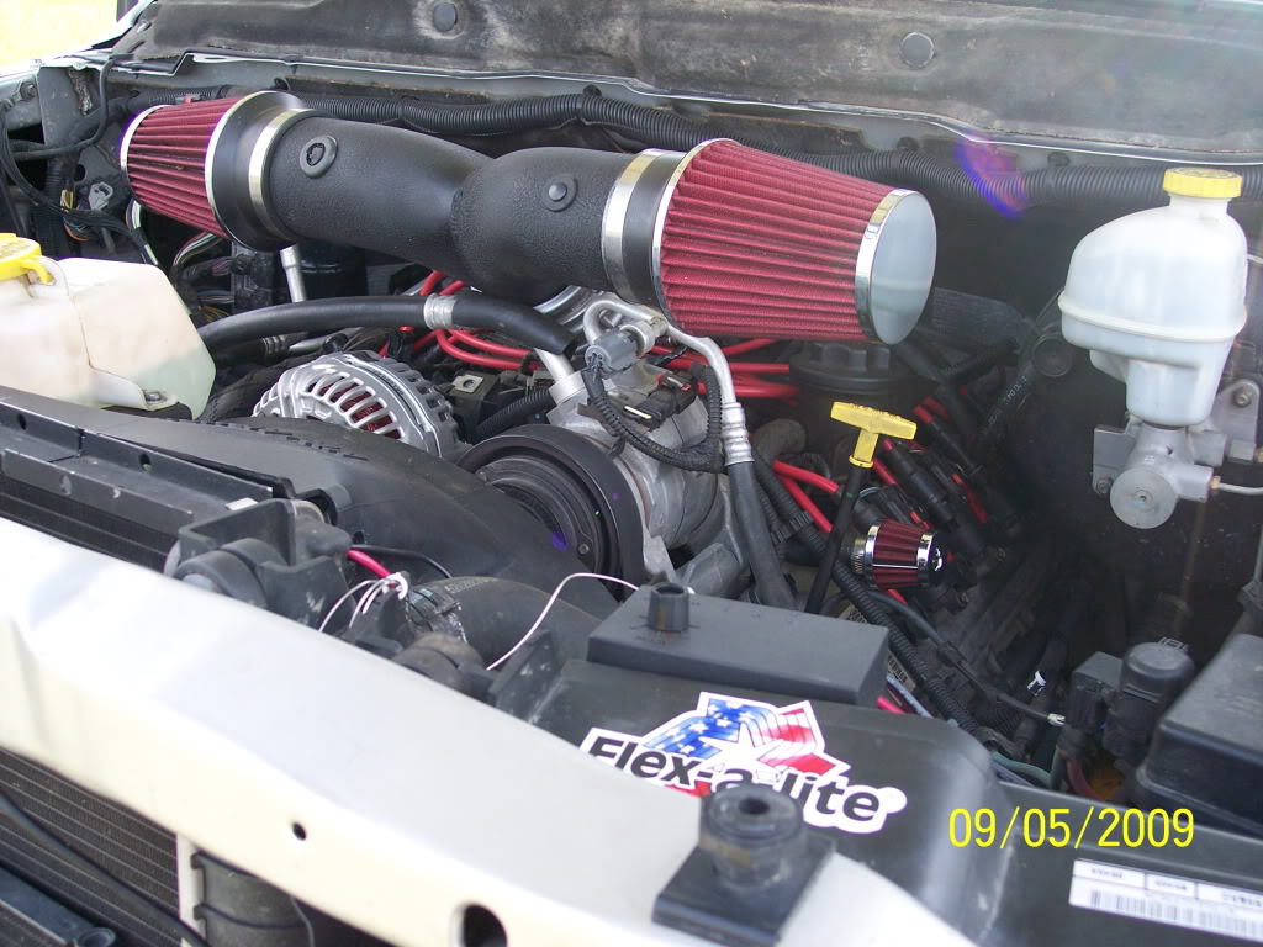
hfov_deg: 47.9
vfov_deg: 36.8
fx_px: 1423
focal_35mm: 39
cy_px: 474
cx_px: 632
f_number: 3.4
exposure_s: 1/125
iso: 100
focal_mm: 8
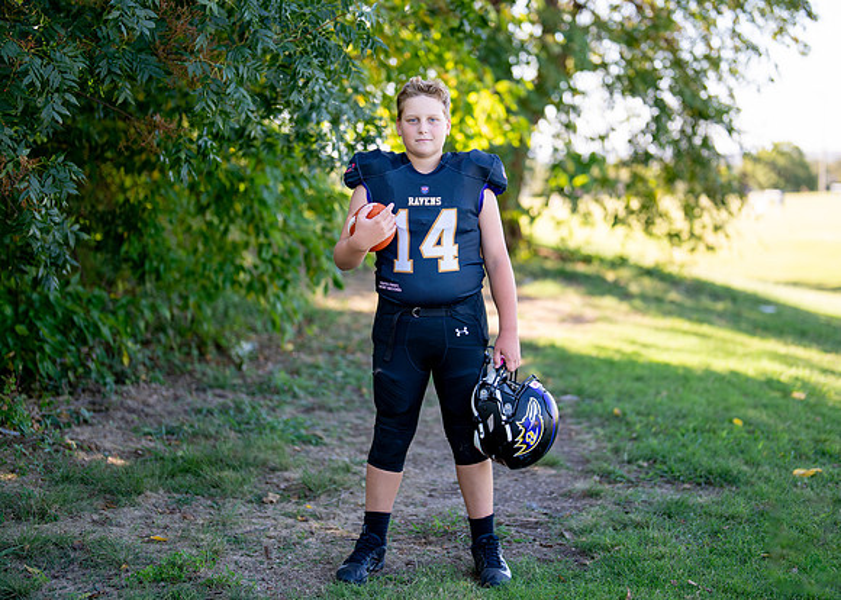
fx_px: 1421
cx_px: 457
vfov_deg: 23.9
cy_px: 271
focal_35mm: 59
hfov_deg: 33.0
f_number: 1.2
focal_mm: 50
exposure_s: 1/1250
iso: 100
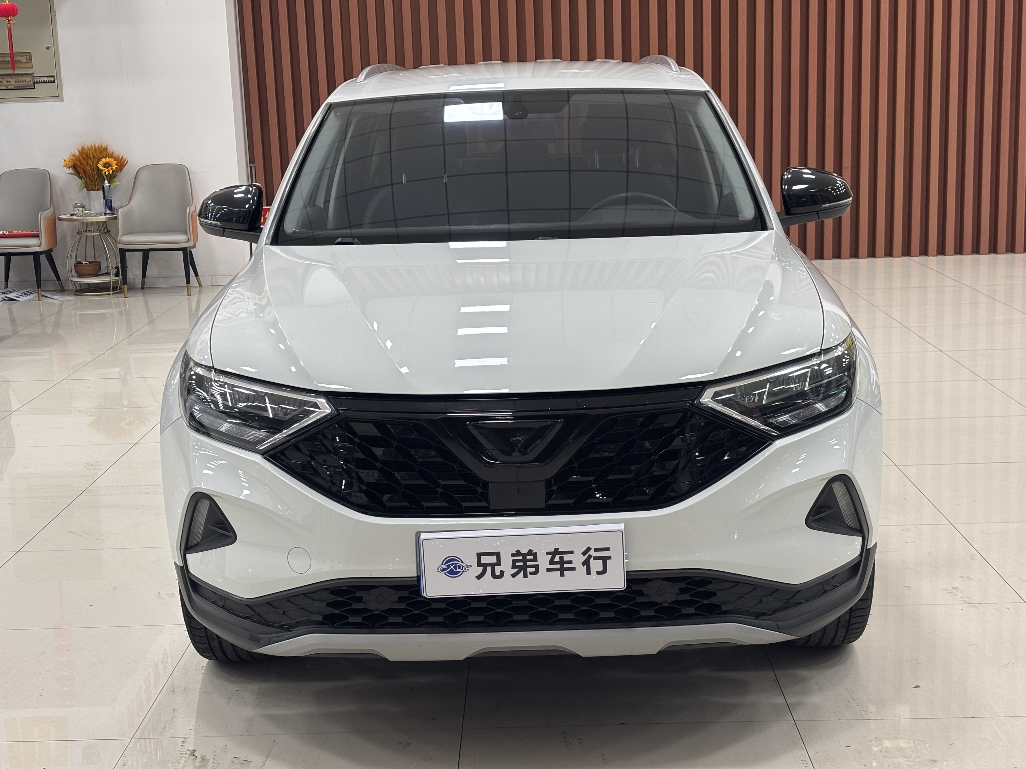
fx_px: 1541
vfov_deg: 28.0
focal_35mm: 52
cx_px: 513
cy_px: 384
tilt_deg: -10.5
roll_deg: +1.7
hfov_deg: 36.8
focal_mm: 5.96
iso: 50
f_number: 1.6
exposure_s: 1/50
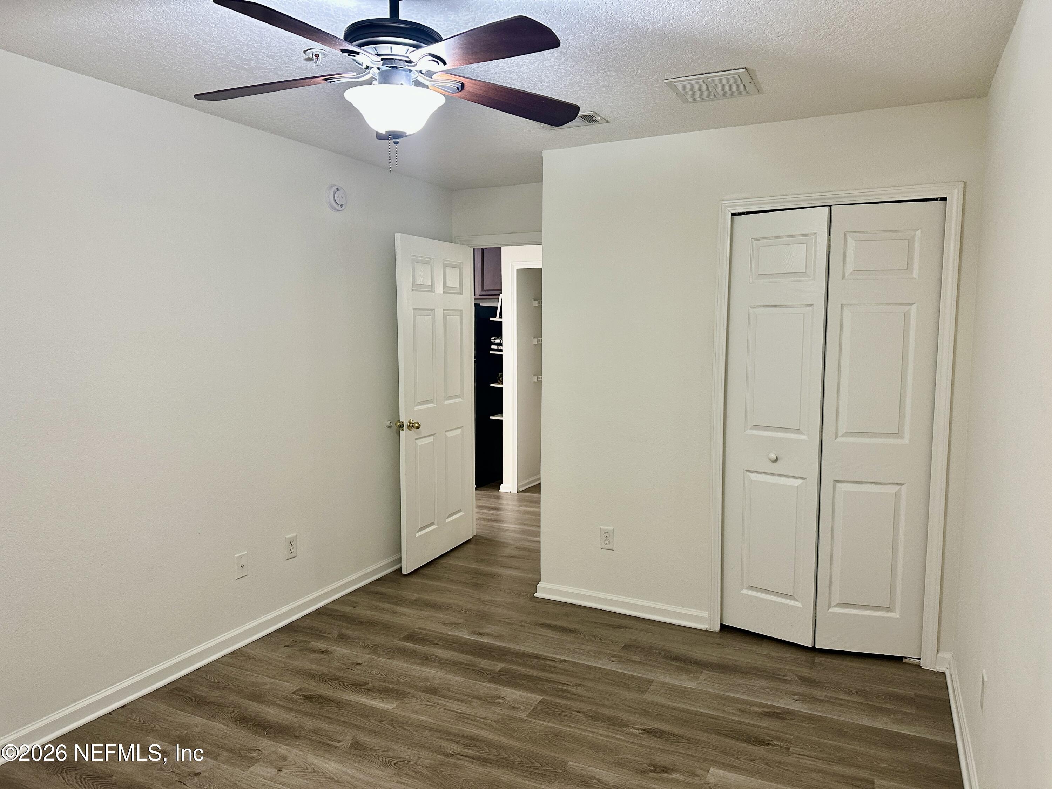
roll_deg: -0.1
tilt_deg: -5.6
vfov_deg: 56.8
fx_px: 729
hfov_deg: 71.6
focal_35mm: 24
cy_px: 394
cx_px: 526
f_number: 1.78
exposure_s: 1/60
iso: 200
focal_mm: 6.86
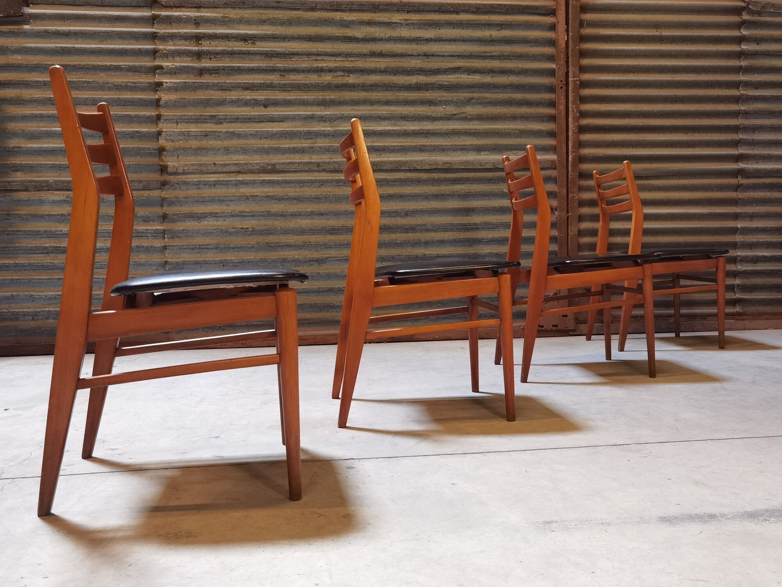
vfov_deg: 45.4
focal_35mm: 31
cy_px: 294
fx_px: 700
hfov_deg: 58.4
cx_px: 391
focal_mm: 6.71
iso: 640
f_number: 1.9
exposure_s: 1/100
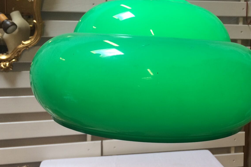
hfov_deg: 45.2
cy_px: 67
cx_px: 148
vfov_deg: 31.1
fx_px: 300
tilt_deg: -8.4
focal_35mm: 43
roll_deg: -1.0
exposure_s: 1/33
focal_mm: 4.15
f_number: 2.2
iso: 50
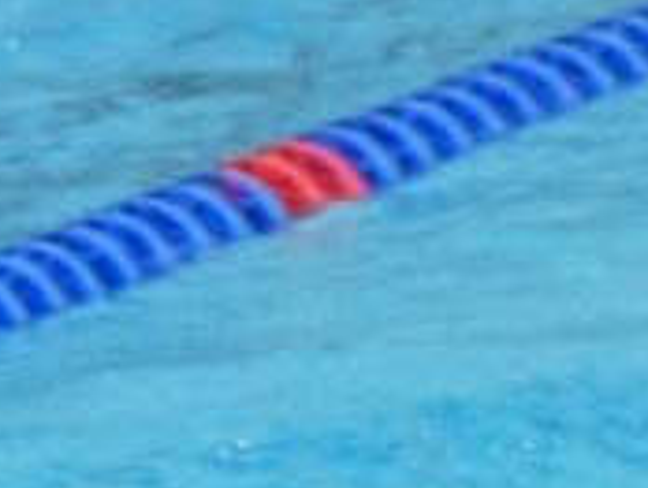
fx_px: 73145
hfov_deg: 0.5
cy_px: 1430
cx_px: -1519
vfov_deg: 0.4
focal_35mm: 3902
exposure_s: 1/400
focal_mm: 101.4
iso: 80
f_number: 5.6
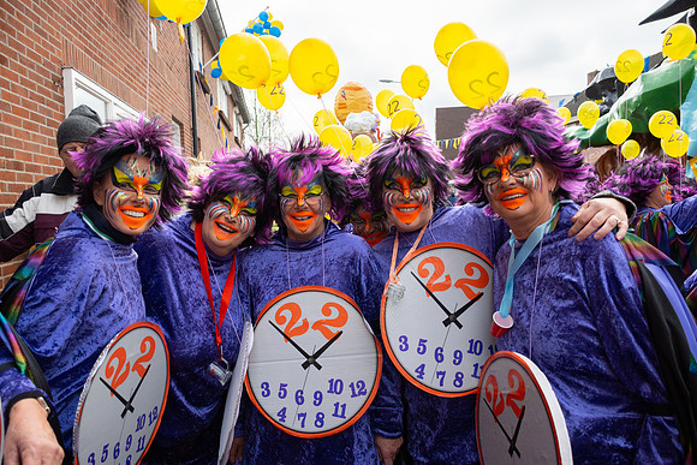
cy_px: 232
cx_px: 348
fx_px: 523
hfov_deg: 67.4
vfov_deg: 48.0
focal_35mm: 27
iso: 400
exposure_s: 1/2500
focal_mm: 18
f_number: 4
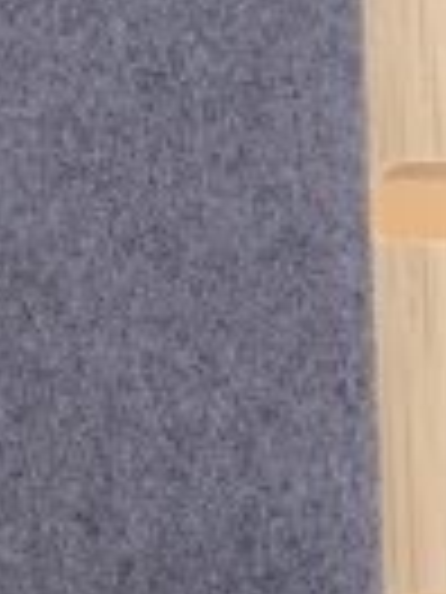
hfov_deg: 4.2
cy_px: 549
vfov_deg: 5.7
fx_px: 6013
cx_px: -626
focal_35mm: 350
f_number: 1.9
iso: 50
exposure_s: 1/517
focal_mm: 6.92
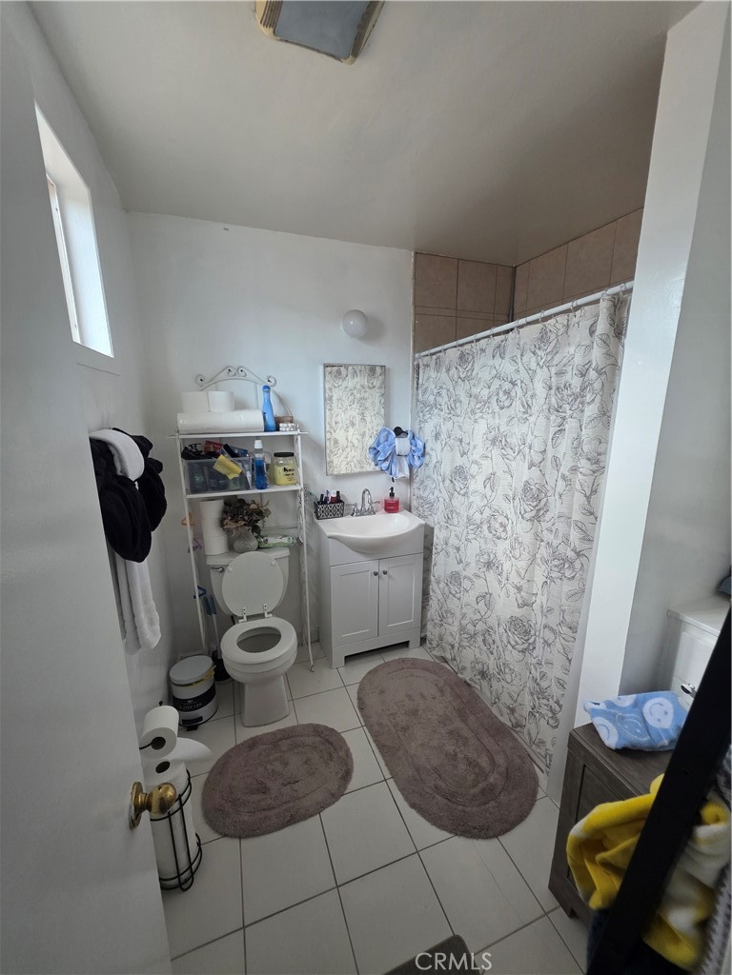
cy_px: 488
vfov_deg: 106.2
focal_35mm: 13
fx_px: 367
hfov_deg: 89.9
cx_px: 366
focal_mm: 2.2
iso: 200
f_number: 1.9
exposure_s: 1/120
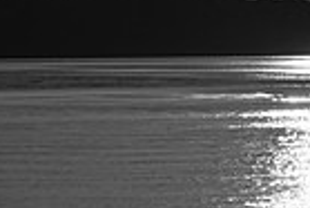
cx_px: 323
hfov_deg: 4.0
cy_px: 378
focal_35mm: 509
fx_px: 4388
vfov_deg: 2.7
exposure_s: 1/2500
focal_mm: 105
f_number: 10
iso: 100
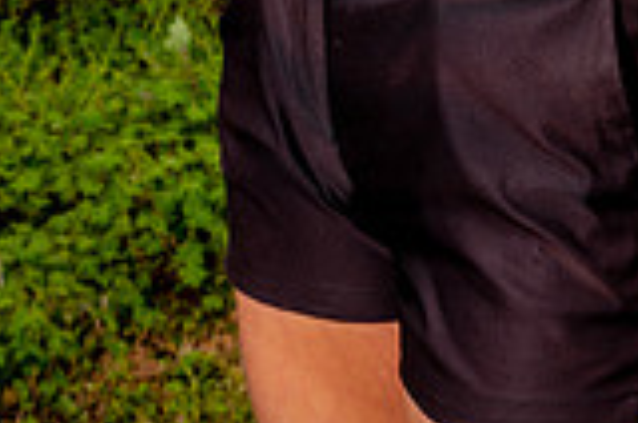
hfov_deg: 16.5
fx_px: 2193
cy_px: -451
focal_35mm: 124
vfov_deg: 10.1
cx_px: 467
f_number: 9
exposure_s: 1/125
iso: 100
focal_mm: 44
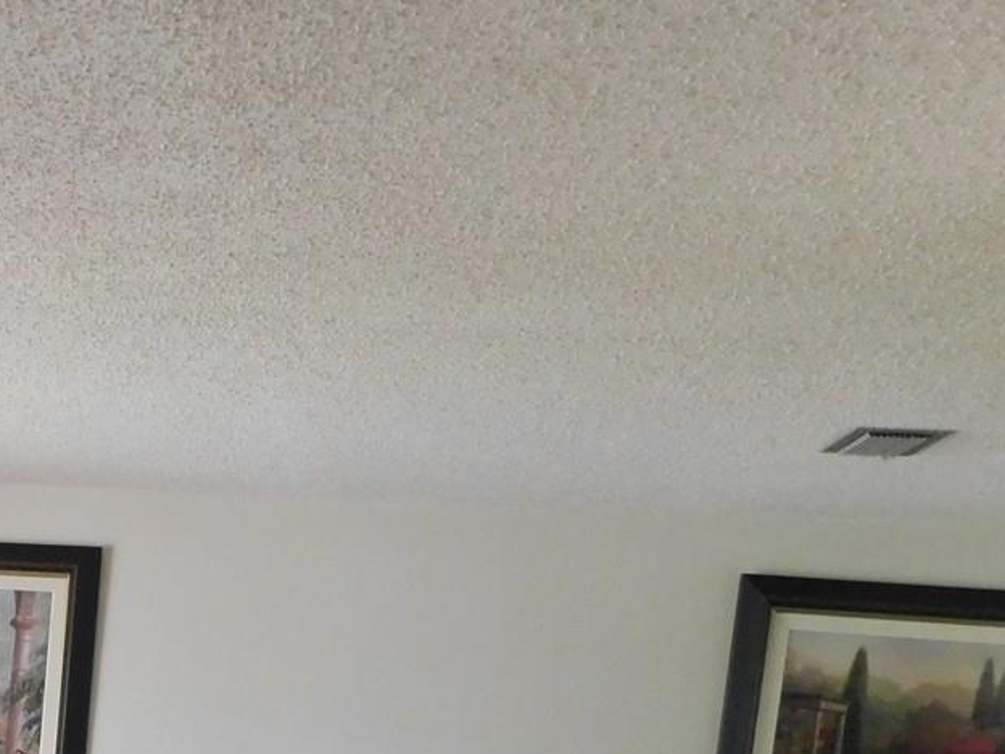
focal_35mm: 59
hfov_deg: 29.5
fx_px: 1713
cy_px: 915
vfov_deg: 22.7
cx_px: -100
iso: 400
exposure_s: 1/25
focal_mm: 4
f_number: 3
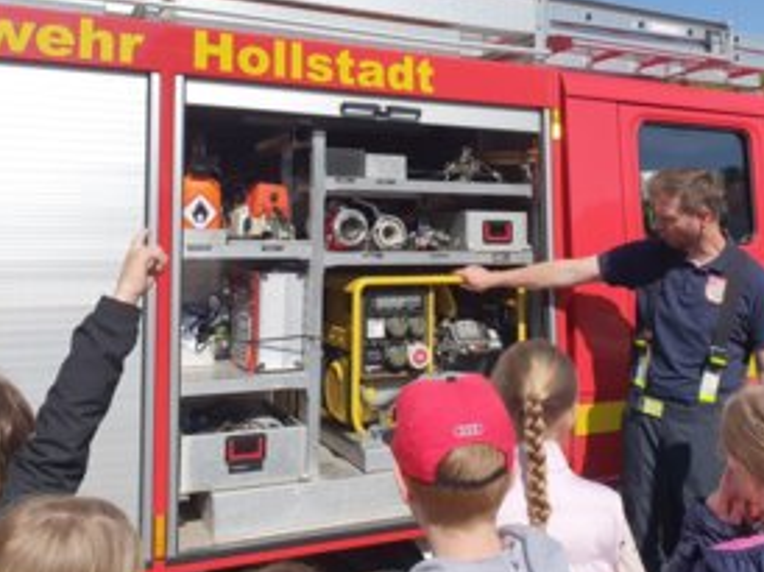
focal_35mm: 38
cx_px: 460
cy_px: 179
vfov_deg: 37.2
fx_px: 838
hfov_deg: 48.7
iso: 50
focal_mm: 4.32
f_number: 2.4
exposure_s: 1/2469
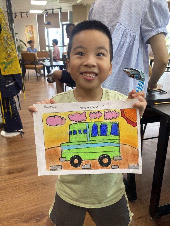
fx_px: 170
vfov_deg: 67.3
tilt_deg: -20.5
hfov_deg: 53.1
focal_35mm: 26
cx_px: 85
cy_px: 113
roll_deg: +1.0
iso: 125
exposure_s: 1/120
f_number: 1.8
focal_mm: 4.25
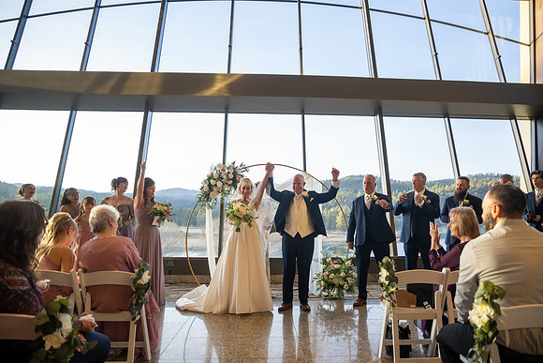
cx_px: 286
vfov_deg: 50.3
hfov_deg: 70.2
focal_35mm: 26
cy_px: 174
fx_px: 386
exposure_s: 1/200
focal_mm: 24
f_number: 2.8
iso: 500
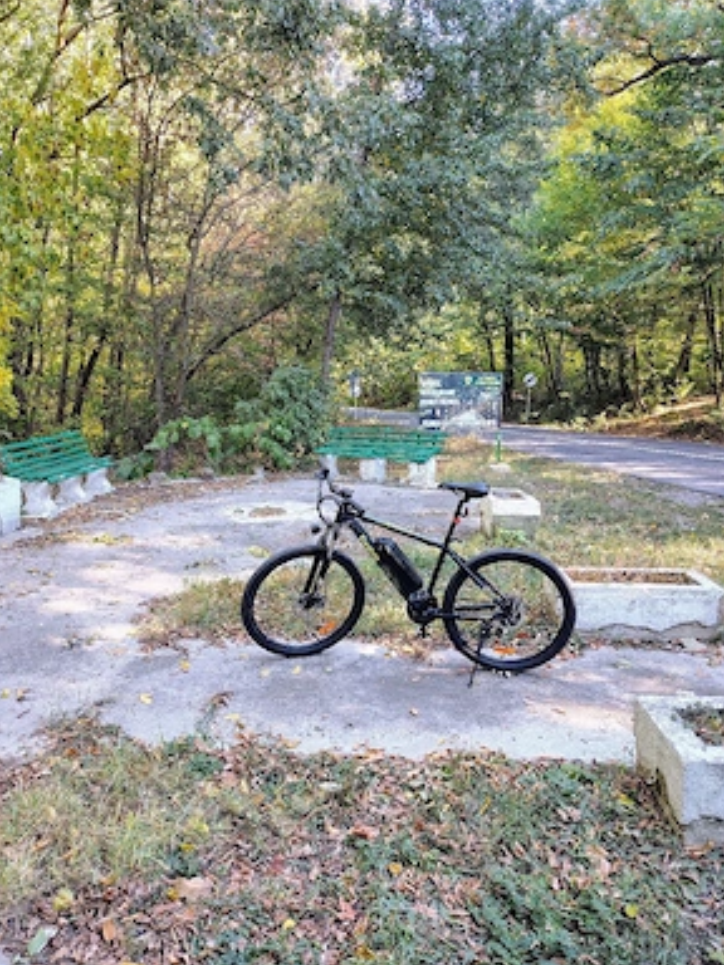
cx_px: 370
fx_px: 697
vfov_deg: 69.4
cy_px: 493
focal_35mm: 25
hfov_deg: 54.9
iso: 262
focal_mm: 5.56
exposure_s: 1/100
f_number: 1.8
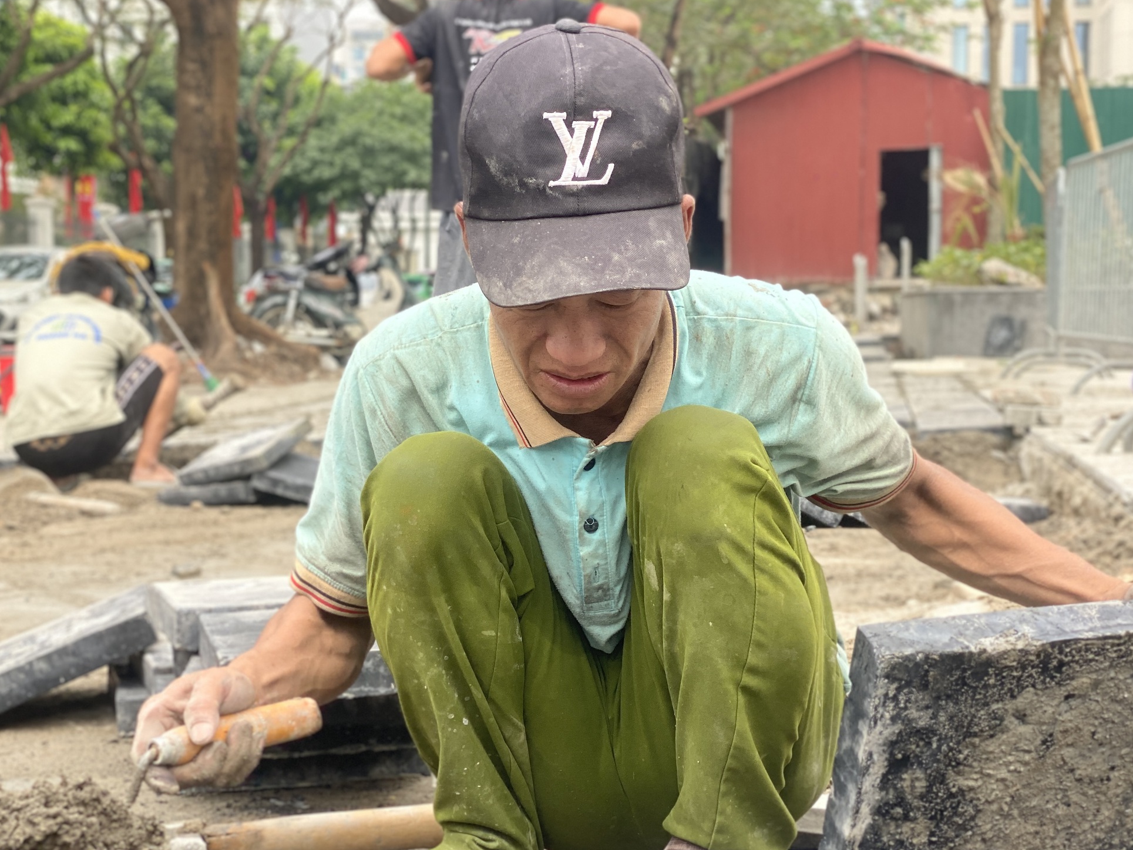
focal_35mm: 69
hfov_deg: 28.1
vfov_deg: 21.3
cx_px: 498
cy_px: 522
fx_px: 2259
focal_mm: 6
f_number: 2
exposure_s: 1/298
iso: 20
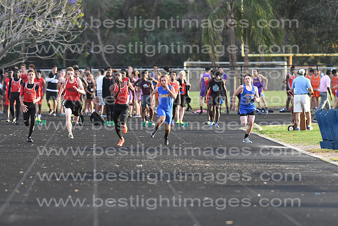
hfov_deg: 4.6
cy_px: 113
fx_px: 4226
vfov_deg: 3.1
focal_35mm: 450
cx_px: 169
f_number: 4
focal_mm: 300
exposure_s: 1/2000
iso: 2000
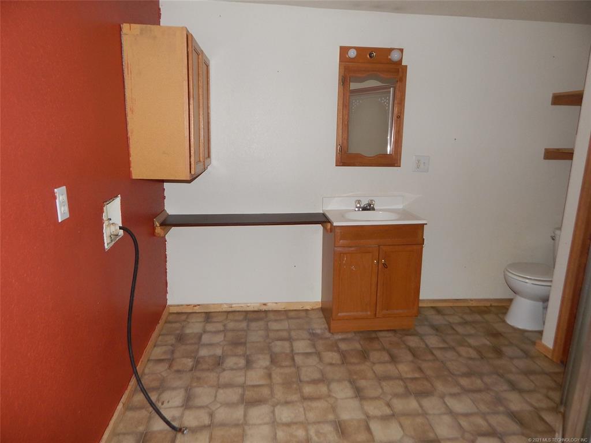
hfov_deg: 76.4
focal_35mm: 22
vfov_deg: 61.1
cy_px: 222
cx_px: 296
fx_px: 376
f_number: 3
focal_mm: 4
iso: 200
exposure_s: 1/30
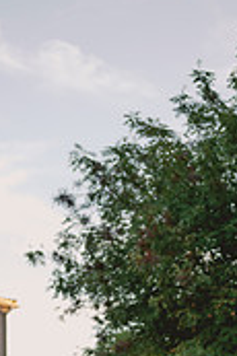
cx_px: 55
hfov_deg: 10.5
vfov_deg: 15.5
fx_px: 1286
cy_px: 368
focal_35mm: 130
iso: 50
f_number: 2
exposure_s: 1/320
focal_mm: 50
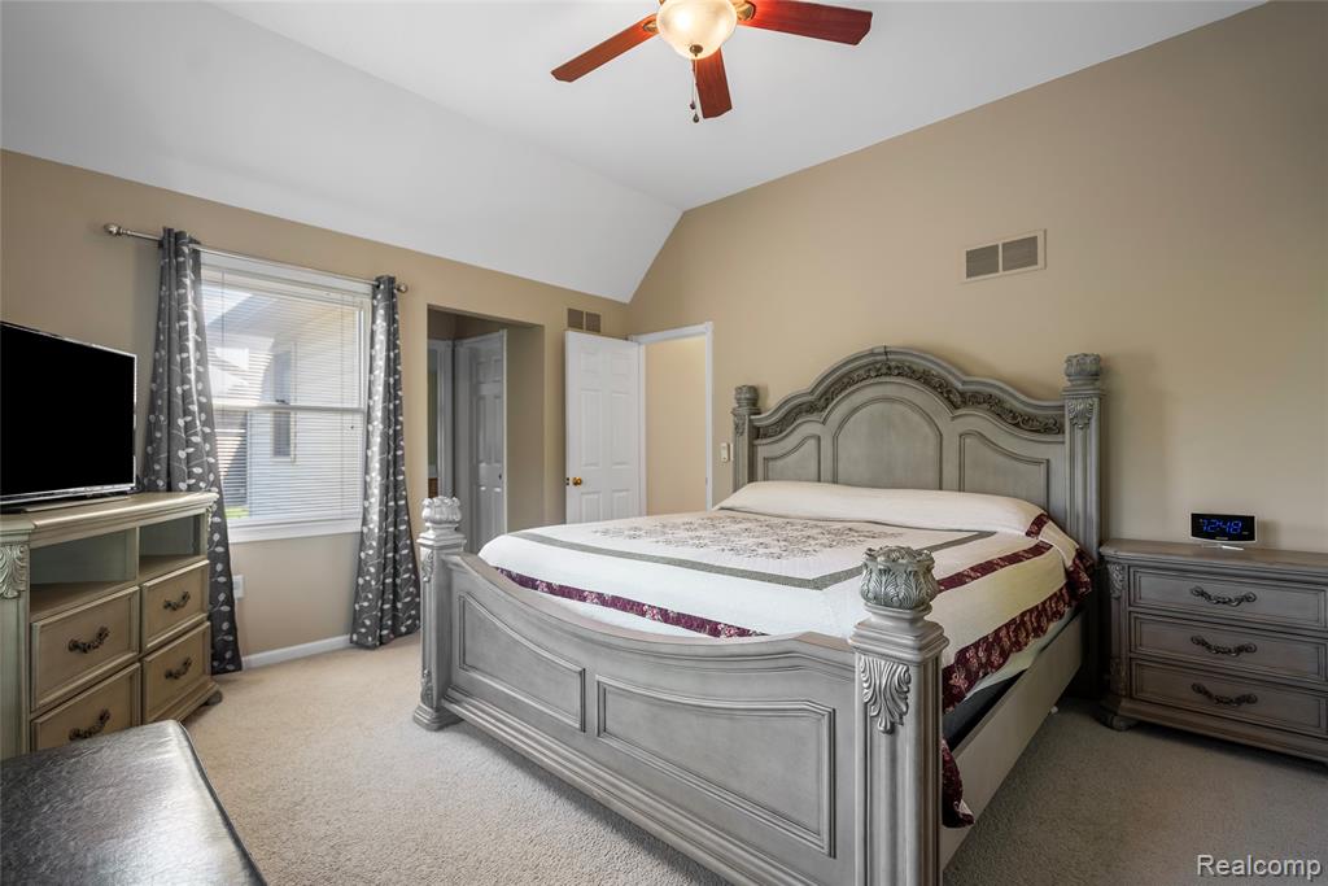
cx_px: 664
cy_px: 443
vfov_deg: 73.8
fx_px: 590
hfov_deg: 96.7
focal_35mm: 16
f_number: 4
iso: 100
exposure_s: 1/3
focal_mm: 16
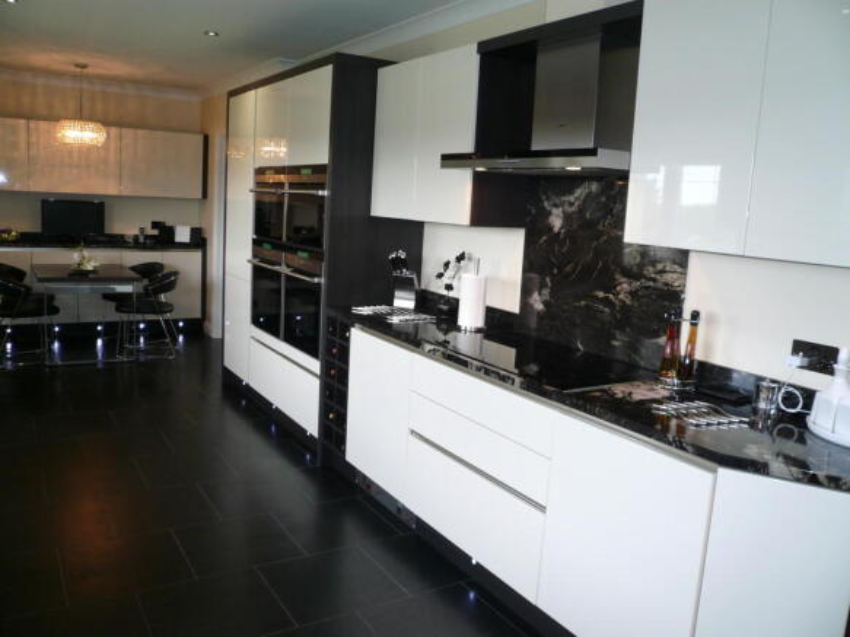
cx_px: 425
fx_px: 687
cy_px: 318
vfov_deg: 49.7
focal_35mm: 28
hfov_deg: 63.5
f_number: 2.8
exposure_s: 1/30
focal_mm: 4.6
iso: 100
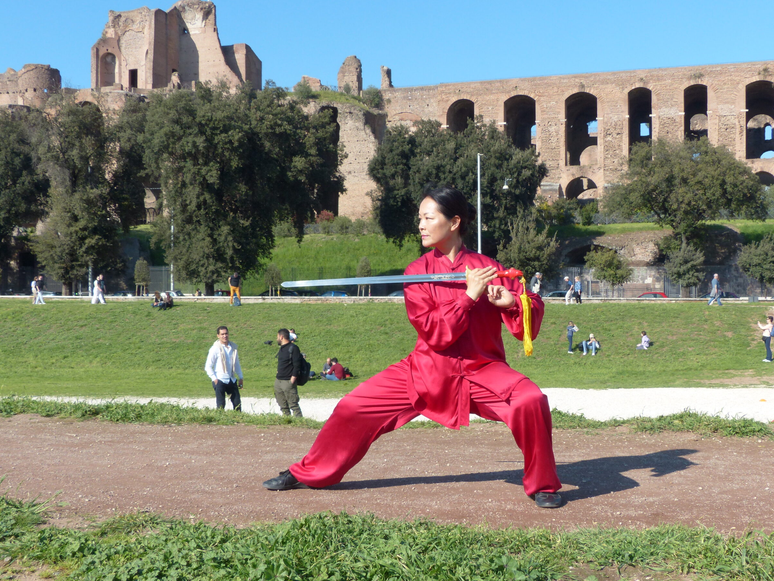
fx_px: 1051
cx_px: 412
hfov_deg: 40.4
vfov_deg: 30.9
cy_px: 307
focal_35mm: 47
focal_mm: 7.8
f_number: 4
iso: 100
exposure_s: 1/800
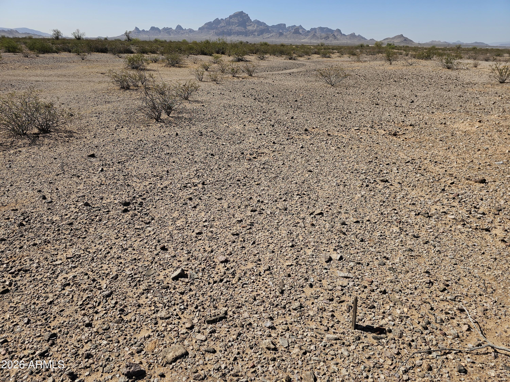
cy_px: 191
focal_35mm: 23
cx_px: 255
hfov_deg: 73.9
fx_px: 339
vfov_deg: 58.9
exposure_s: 1/1186
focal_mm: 6.3
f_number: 1.7
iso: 10
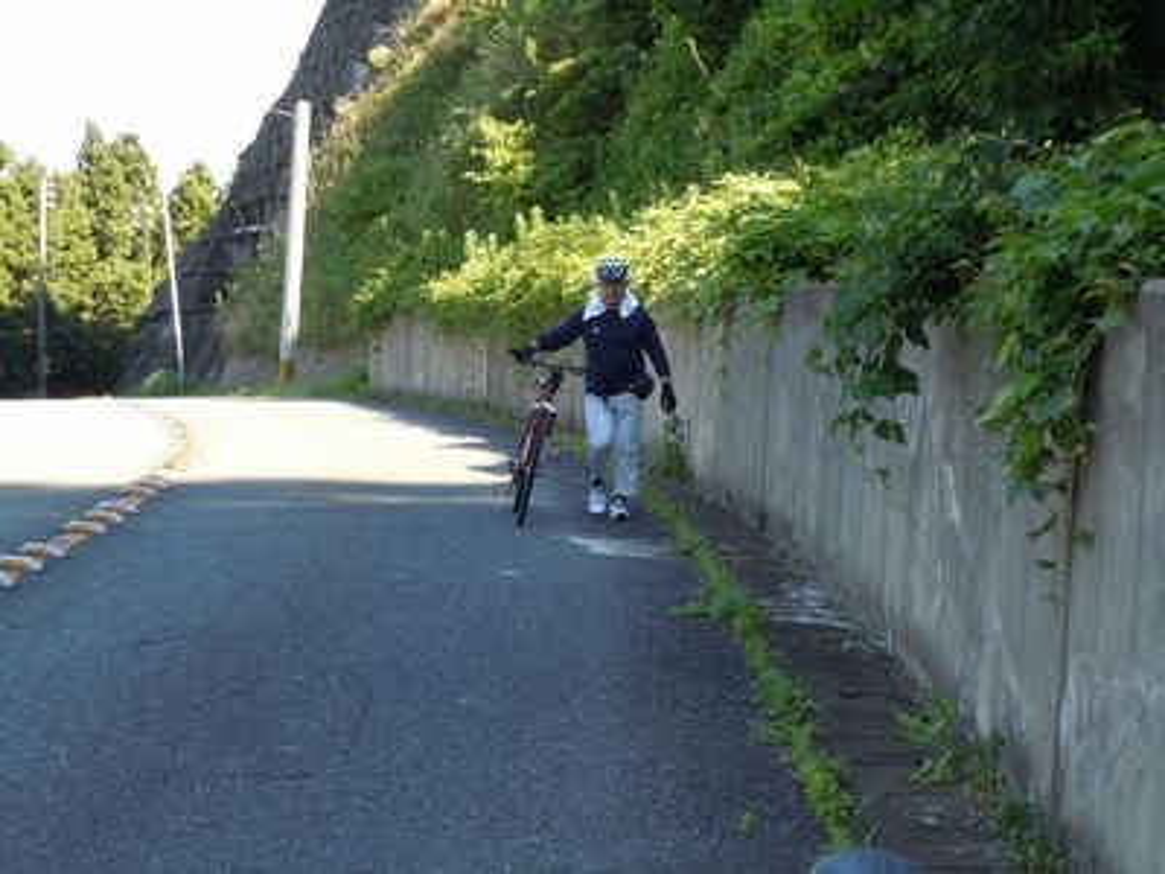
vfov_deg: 17.0
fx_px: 2928
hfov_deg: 22.5
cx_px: 582
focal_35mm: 87
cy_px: 437
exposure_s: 1/80
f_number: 5.3
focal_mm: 15.6
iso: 125
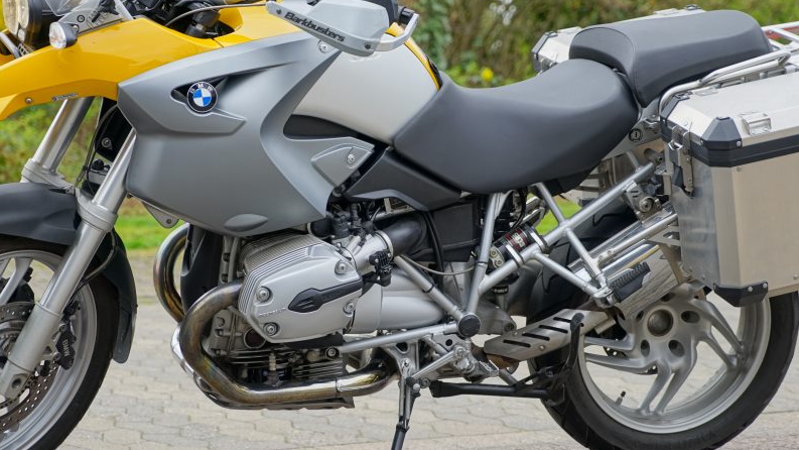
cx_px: 357
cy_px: 149
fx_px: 2352
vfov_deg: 10.9
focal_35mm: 111
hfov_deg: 19.3
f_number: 4
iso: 100
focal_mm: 70
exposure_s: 1/200
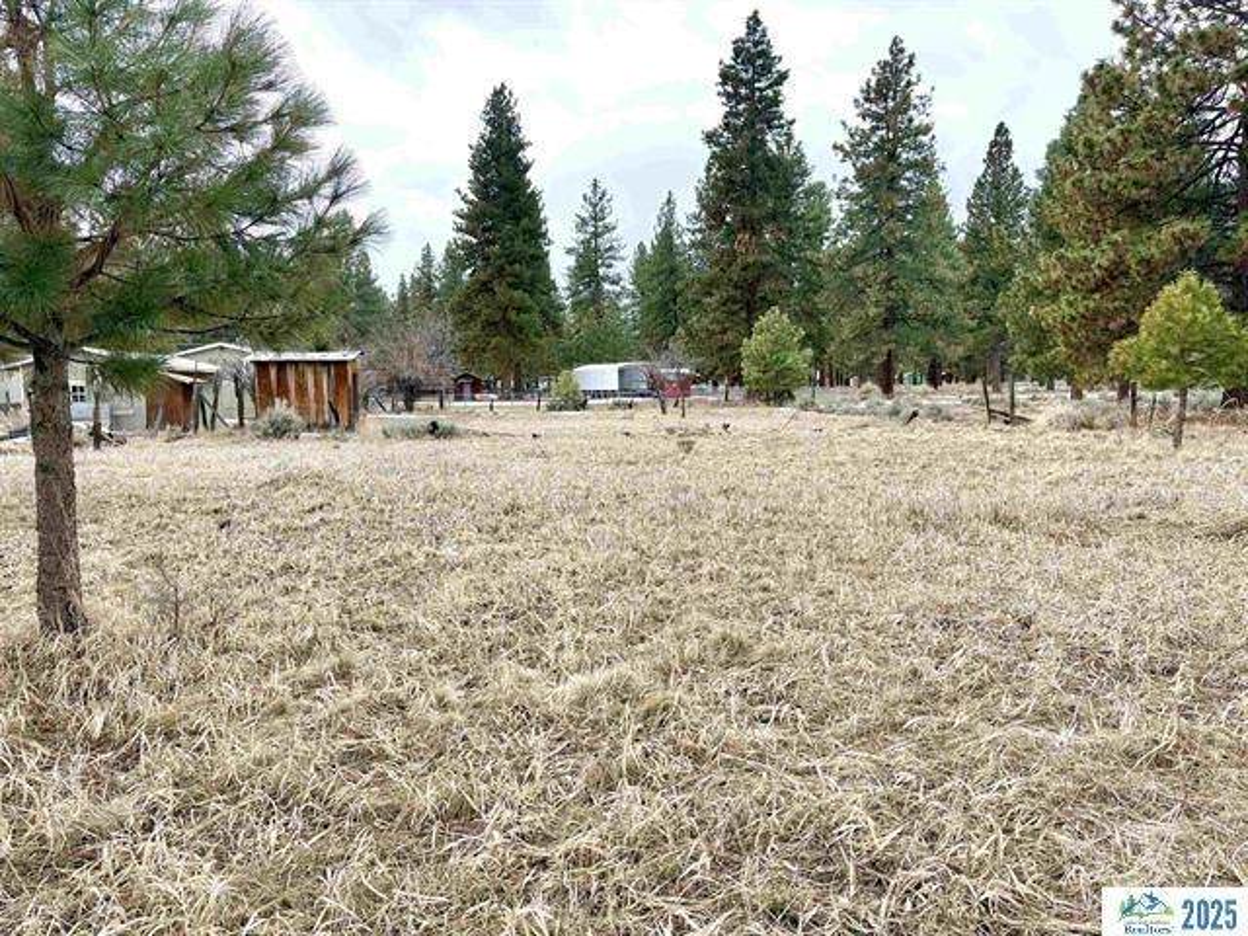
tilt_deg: -4.3
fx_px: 937
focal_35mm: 26
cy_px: 468
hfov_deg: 67.3
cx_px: 624
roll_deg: +0.6
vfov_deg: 53.1
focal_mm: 5.96
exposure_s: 1/2747
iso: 64
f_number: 1.6
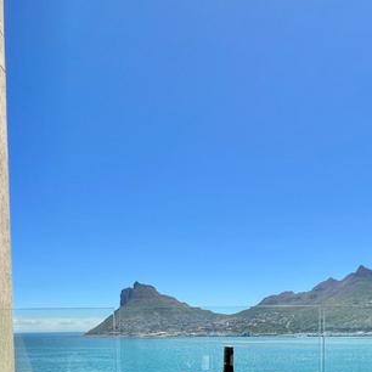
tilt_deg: -2.8
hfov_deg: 53.8
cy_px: 344
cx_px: 216
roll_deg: +0.9
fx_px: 365
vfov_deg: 47.7
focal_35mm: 30
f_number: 1.8
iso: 32
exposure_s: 1/1623
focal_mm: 1.57
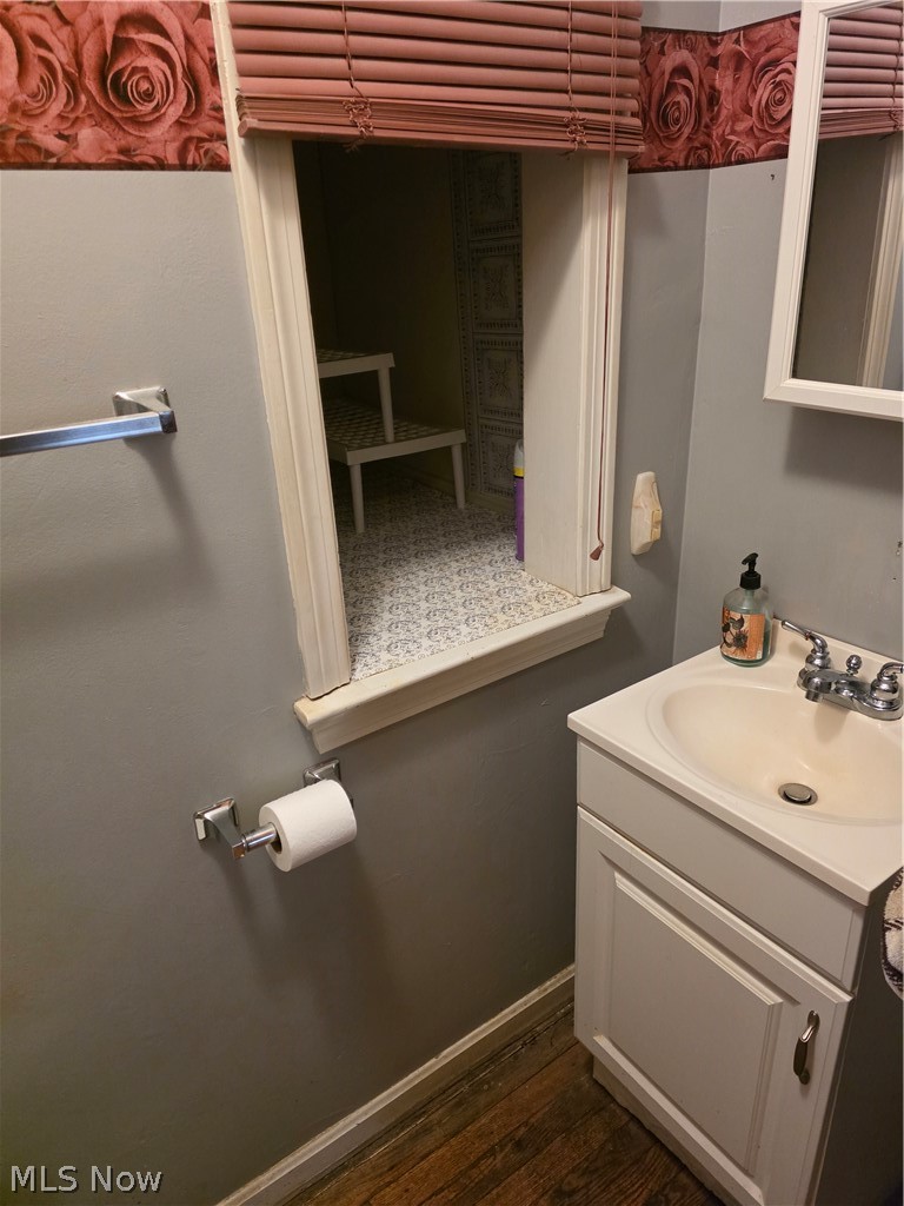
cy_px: 603
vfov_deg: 73.9
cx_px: 452
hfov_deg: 58.9
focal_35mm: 23
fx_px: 801
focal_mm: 6.3
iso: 1600
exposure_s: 1/120
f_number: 1.7
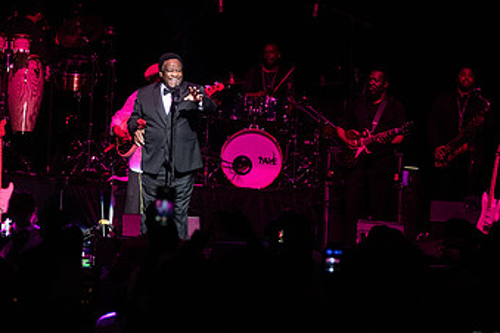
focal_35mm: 214
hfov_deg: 9.6
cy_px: 99
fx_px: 2972
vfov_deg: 6.4
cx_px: 202
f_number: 4
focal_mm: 125
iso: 3200
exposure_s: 1/400
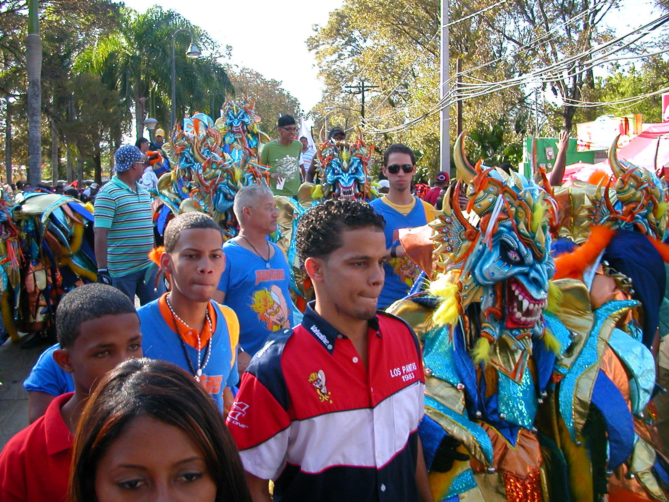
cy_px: 251
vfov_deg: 38.7
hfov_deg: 50.1
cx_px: 334
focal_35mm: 37
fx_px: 715
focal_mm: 5.6
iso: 100
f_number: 2.7
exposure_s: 1/252
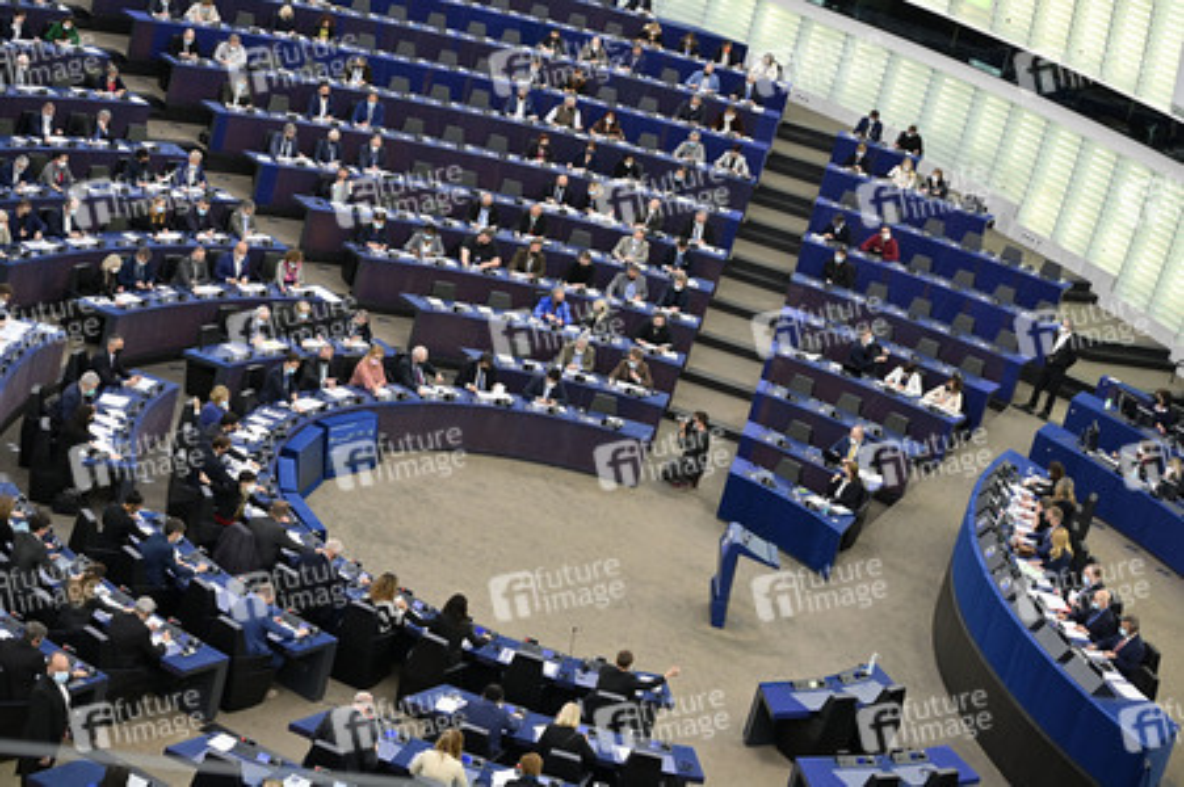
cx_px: 592
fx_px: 2563
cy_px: 394
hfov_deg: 26.0
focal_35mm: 78
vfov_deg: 17.5
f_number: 2.8
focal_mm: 78
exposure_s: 1/500
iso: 1250
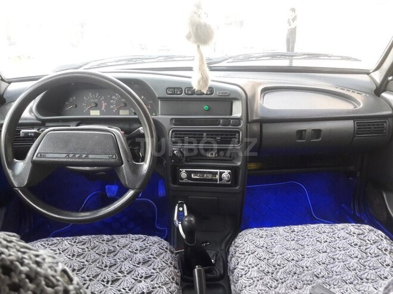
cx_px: 196
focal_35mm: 28
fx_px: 318
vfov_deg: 49.7
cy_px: 147
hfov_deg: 63.4
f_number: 1.9
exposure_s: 1/33
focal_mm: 3.7
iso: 200
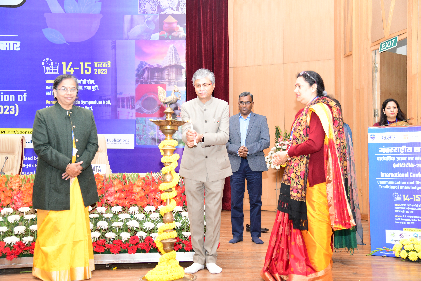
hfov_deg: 41.1
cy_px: 140
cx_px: 210
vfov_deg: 28.1
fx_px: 561
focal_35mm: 48
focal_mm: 48
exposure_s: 1/80
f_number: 4
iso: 1600
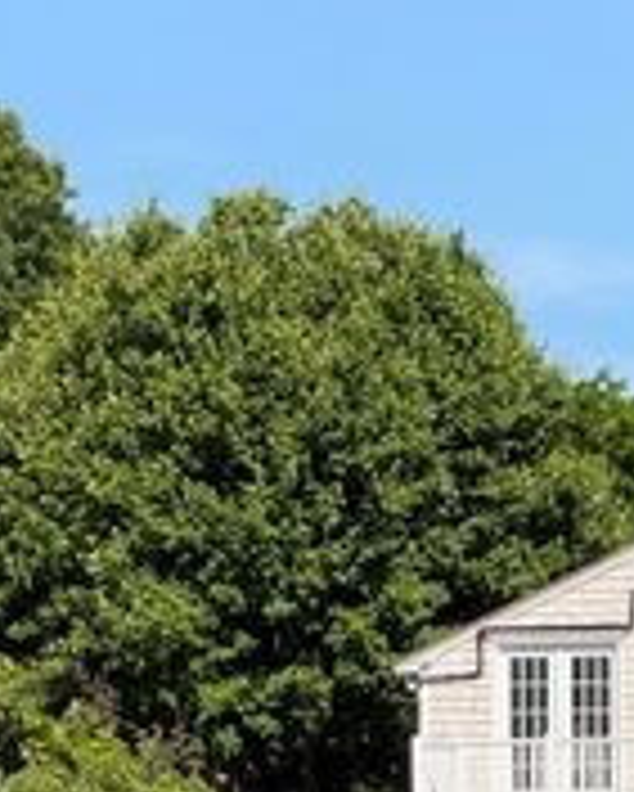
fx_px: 7804
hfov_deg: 4.6
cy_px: 718
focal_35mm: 333
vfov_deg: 5.8
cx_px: 953
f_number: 2.8
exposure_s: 1/1227
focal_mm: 15.66
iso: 50
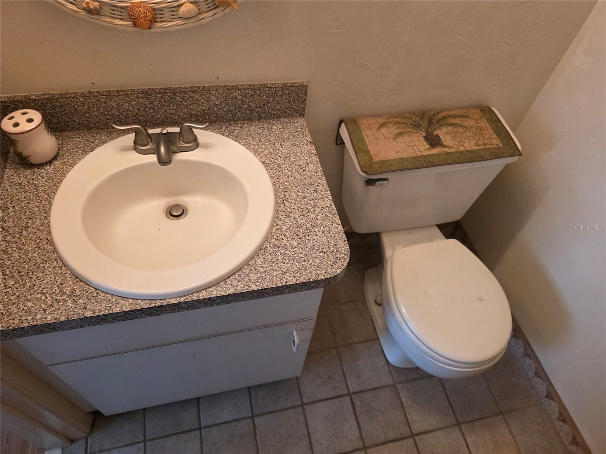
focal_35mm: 23
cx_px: 303
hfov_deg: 73.9
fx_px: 403
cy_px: 227
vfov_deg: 58.9
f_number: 1.7
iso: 640
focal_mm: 6.3
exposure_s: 1/120
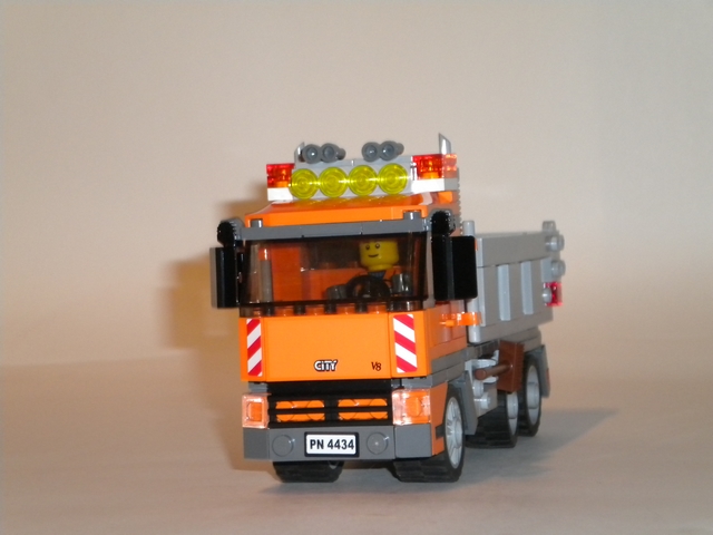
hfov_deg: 18.7
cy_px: 268
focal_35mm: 105
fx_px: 2163
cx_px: 356
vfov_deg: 14.1
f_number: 5.9
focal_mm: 18.9
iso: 400
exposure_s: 1/60
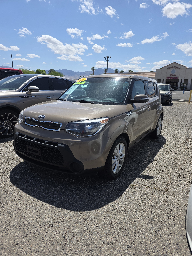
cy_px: 128
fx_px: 170
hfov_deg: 58.9
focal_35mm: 23
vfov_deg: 73.9
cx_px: 96
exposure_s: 1/6809
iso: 80
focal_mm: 6.3
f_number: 1.7
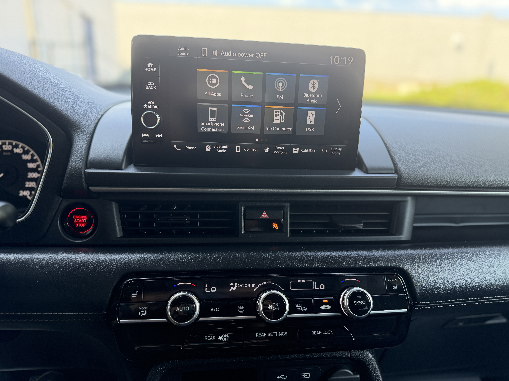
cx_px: 254
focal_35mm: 24
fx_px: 353
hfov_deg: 71.6
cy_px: 190
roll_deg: -0.6
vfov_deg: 56.8
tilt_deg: -16.9
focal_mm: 6.76
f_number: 1.78
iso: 200
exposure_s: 1/169
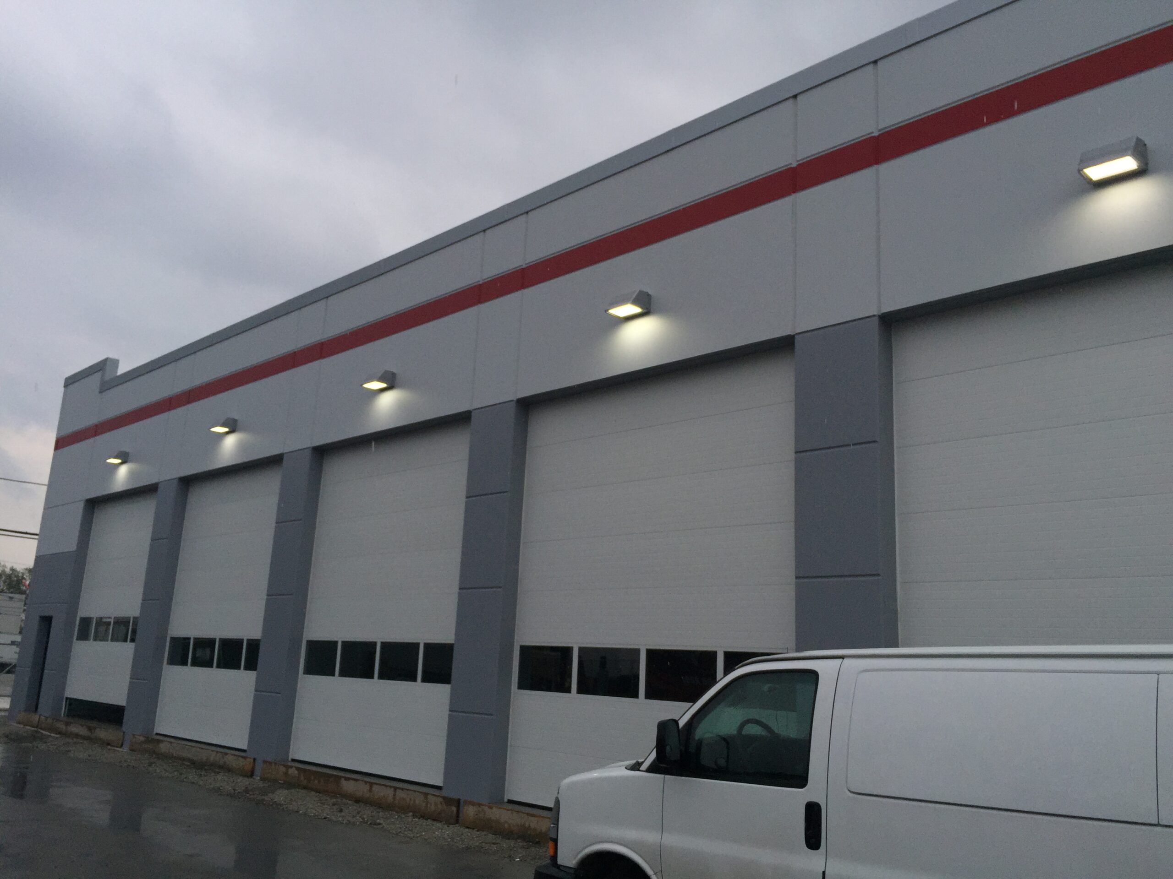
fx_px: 983
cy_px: 440
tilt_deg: +14.2
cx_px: 586
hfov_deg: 61.7
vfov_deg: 48.2
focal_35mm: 29
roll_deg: -3.7
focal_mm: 4.15
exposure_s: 1/1364
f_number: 2.2
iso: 32
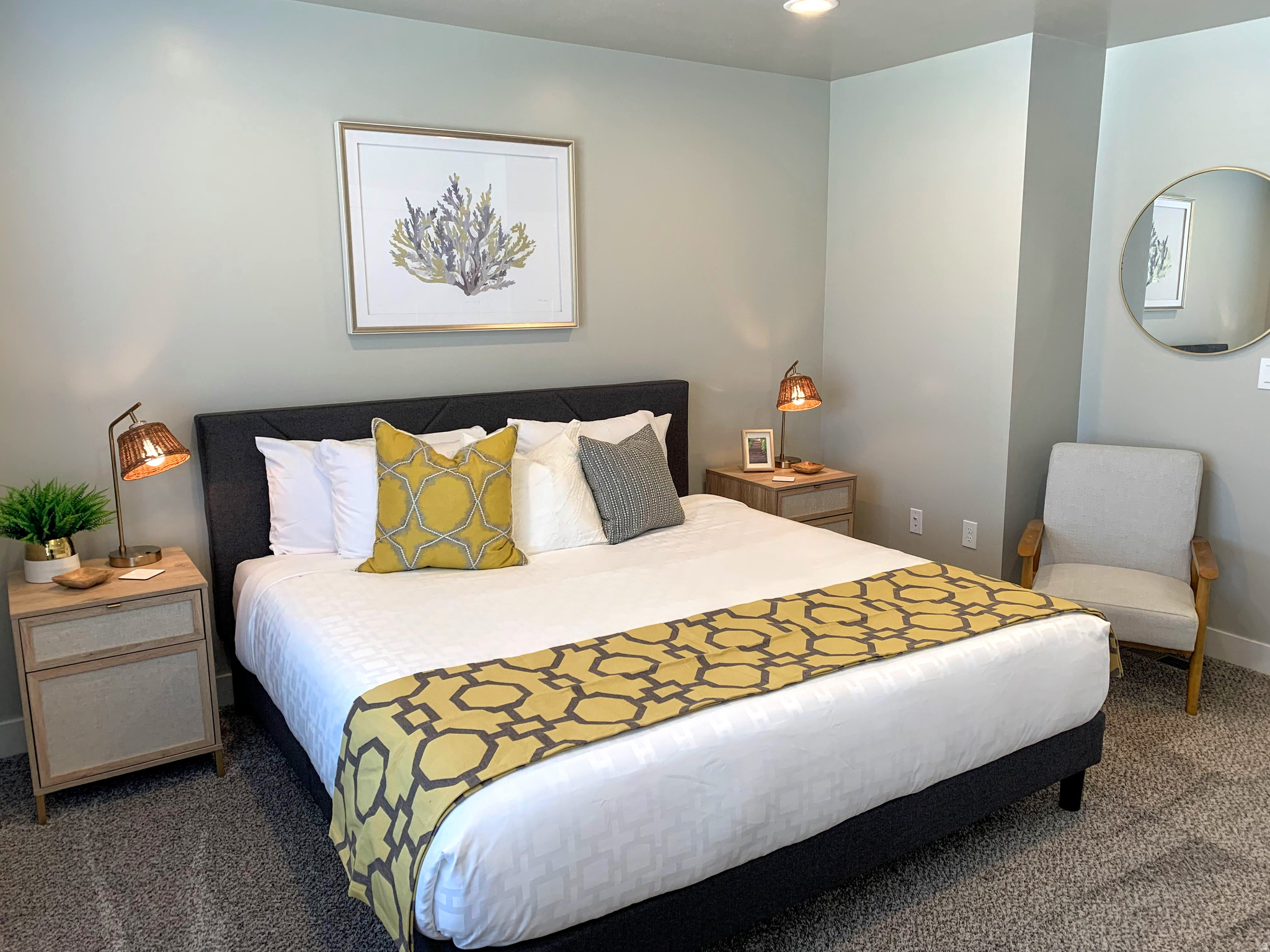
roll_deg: +1.0
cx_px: 635
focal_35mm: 26
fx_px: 954
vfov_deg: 53.1
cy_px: 476
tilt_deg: -10.0
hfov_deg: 67.3
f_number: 1.8
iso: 80
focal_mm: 4.25
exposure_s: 1/120
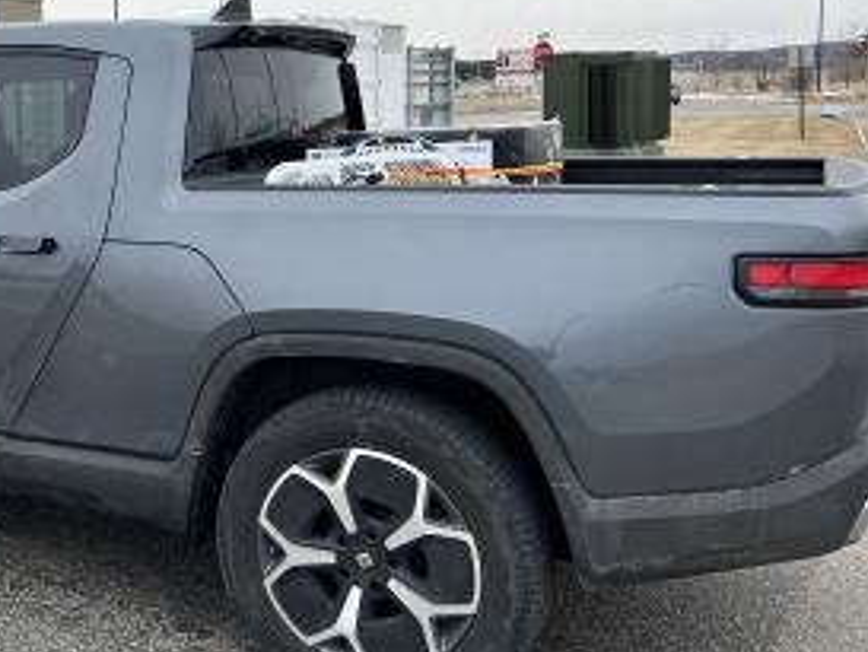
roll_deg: +1.9
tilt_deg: -6.9
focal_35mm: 48
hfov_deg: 37.2
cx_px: 95
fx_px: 1204
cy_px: 248
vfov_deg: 30.2
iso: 50
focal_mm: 5.7
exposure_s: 1/2083
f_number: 1.5
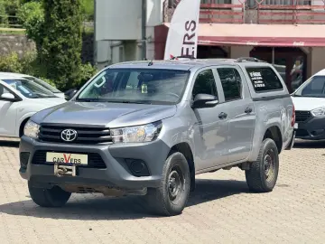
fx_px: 1127
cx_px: 162
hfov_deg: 16.4
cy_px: 122
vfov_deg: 12.3
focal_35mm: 120
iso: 50
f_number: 2.8
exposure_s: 1/2024
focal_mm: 15.66
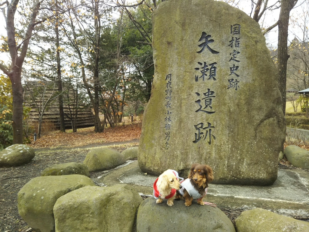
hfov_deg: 60.0
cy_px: 116
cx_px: 154
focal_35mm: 30
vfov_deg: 46.8
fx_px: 268
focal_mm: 4
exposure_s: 1/120
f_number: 2.2
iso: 40
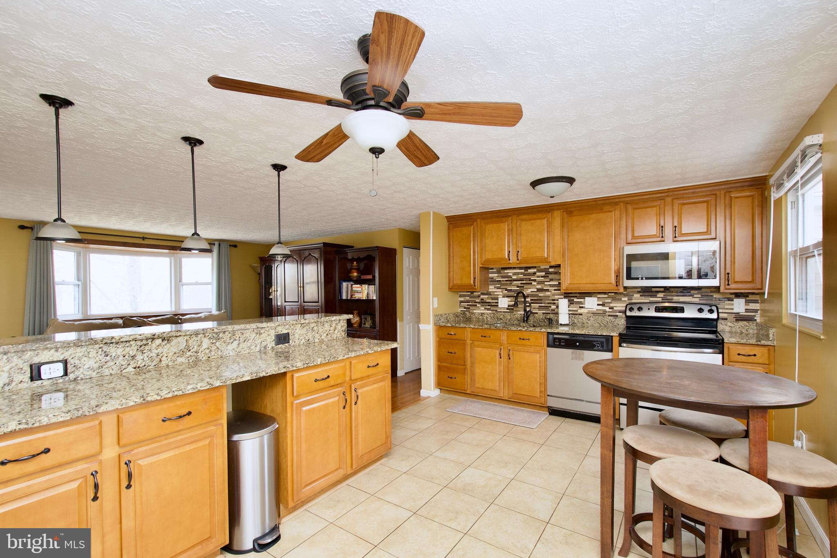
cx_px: 418
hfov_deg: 100.4
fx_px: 349
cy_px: 279
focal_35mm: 15
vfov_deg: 77.3
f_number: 7.1
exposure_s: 1/15
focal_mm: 10
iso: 320
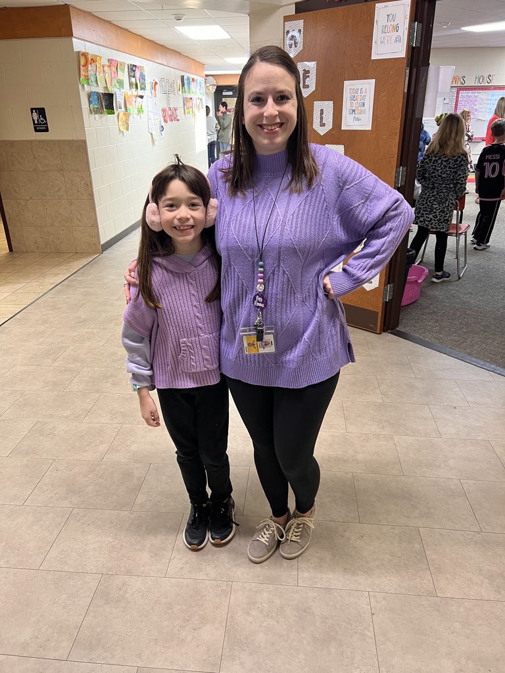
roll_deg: +1.5
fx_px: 506
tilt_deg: -24.1
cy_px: 336
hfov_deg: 53.1
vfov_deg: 67.3
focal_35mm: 26
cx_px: 252
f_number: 1.5
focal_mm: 5.7
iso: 125
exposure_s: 1/60
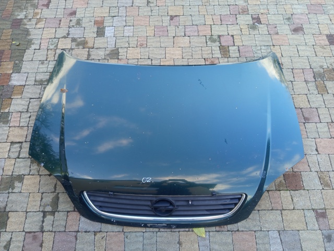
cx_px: 167
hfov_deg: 71.6
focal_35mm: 24
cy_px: 126
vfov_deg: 56.8
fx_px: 232
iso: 160
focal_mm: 5.24
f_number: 1.7
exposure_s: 1/100
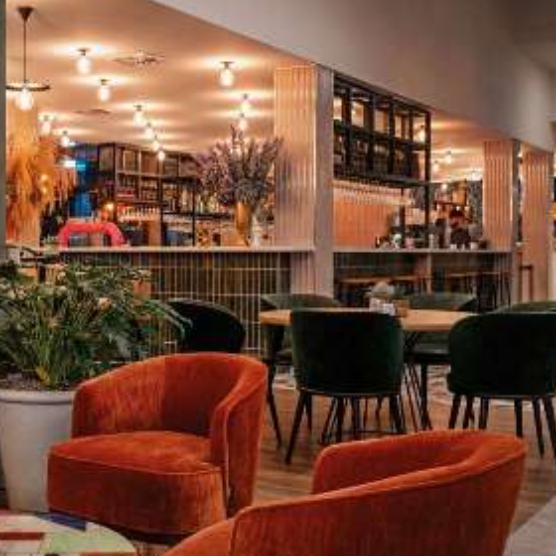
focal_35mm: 51
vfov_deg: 33.4
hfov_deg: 32.7
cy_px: 300
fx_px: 927
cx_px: 133
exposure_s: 1/1.67
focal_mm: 35
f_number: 8
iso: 800
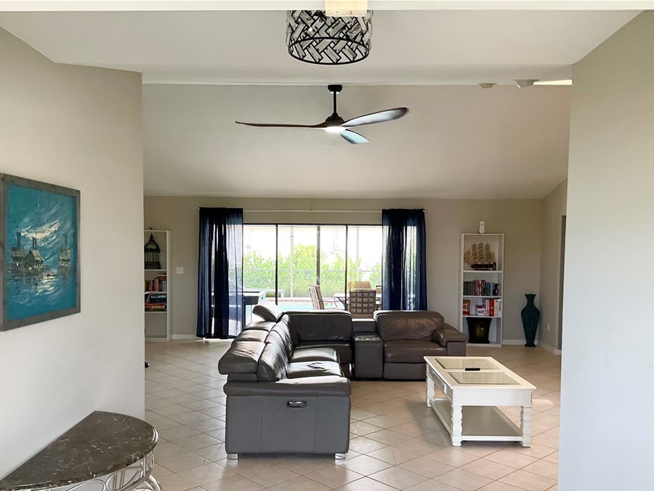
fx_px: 623
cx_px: 322
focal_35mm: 33
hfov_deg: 55.4
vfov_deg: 42.9
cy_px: 279
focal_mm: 3
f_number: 1.8
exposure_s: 1/59
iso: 100
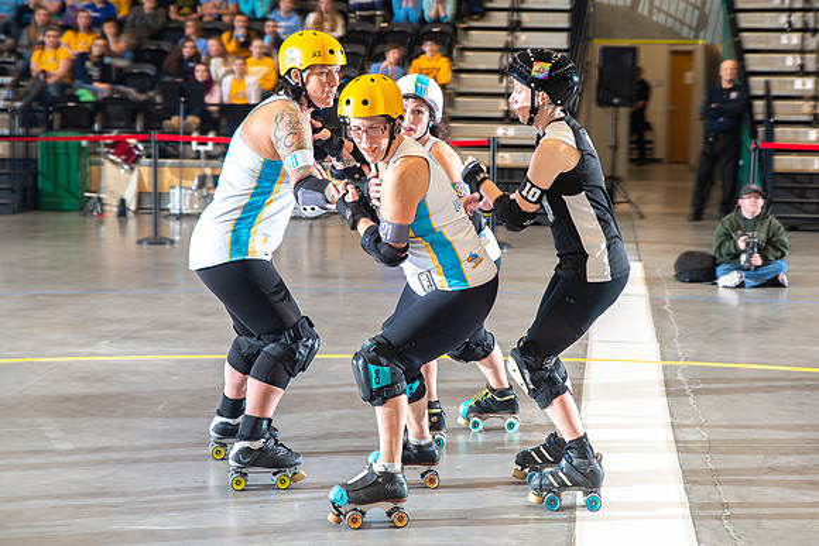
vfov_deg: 16.3
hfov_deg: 24.3
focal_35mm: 84
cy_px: 235
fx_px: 1903
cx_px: 441
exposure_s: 1/160
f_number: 5.6
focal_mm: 70
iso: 500
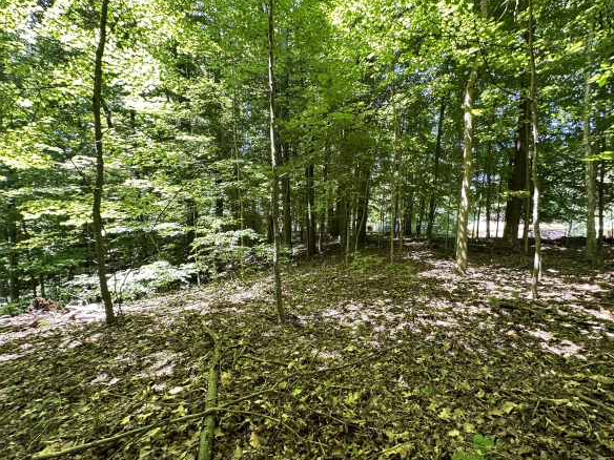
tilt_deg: -1.8
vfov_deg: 77.8
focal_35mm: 16
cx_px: 333
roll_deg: -0.9
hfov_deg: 94.3
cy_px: 258
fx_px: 284
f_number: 2.2
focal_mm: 2.22
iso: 125
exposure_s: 1/99
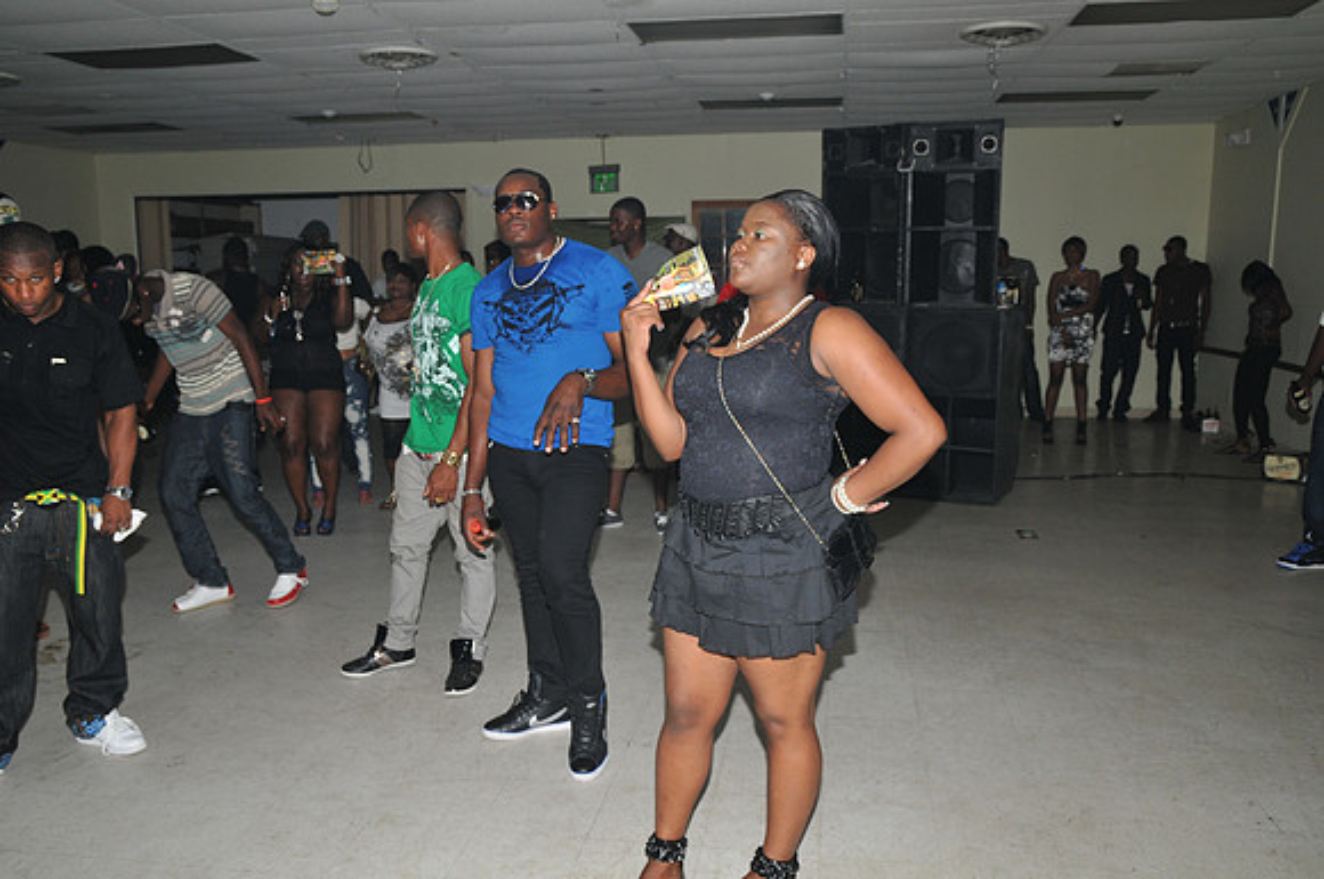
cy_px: 440
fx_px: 1102
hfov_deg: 62.0
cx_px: 662
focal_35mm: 30
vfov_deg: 43.5
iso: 320
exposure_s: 1/250
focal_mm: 20
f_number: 5
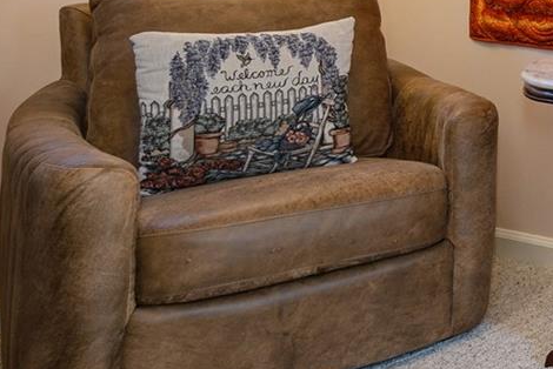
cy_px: -133
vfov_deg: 20.1
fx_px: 938
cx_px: 1159
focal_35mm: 61
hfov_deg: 18.2
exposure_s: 1/30
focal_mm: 14
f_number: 7.1
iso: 320
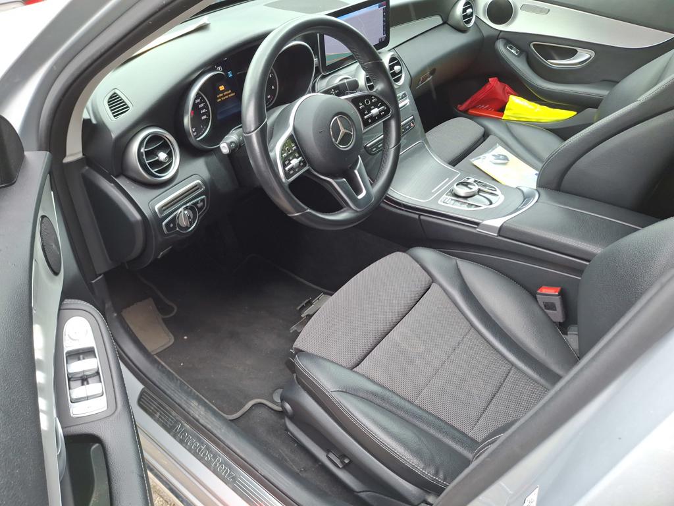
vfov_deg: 54.9
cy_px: 253
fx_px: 487
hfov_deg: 69.4
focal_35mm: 25
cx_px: 337
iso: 64
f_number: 1.8
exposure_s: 1/100
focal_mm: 4.69
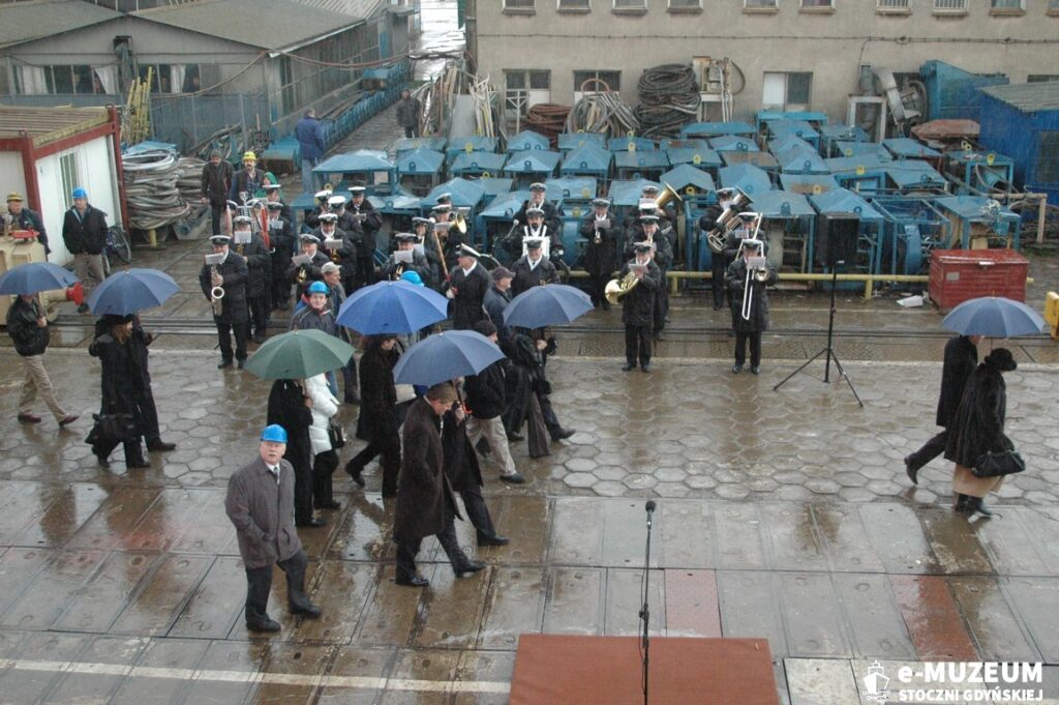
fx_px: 1279
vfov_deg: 30.8
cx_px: 530
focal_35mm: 44
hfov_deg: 45.0
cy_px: 352
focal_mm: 29
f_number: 5.6
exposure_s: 1/125
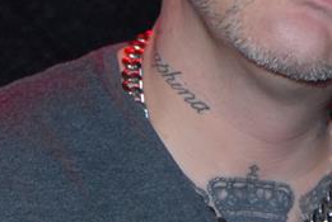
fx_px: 1460
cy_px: 160
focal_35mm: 158
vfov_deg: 8.7
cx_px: 301
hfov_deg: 12.9
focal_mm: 24
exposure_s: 1/6
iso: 400
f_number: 5.6
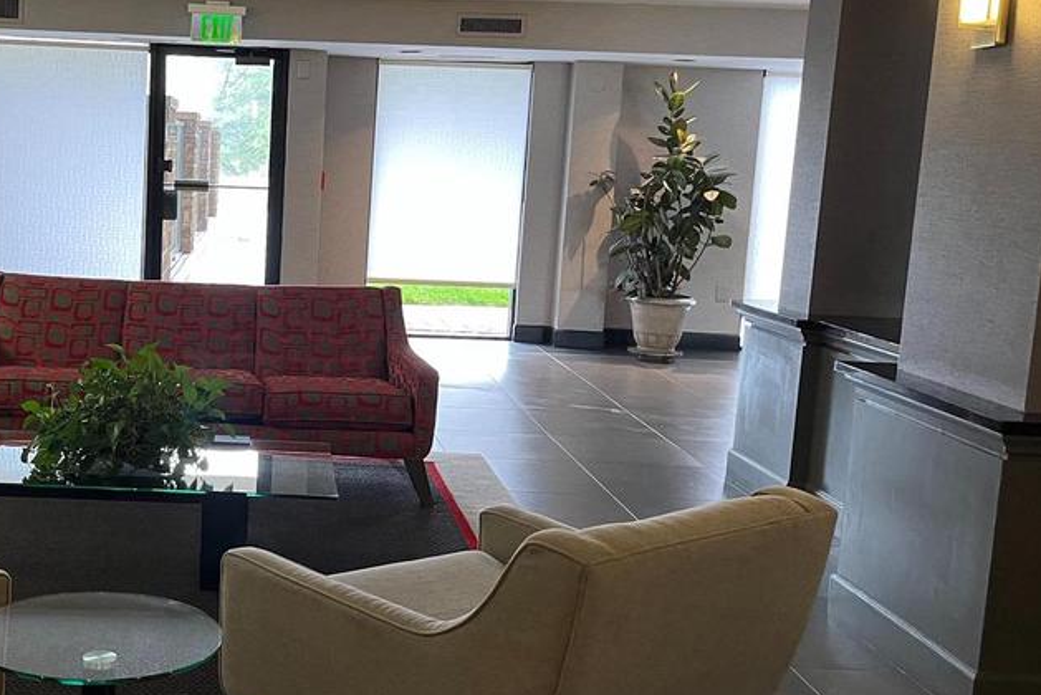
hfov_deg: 42.6
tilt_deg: -4.0
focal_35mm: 44
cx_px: 217
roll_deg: -3.3
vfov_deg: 30.5
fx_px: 1273
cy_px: 316
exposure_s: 1/60
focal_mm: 5.1
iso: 160
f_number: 1.6
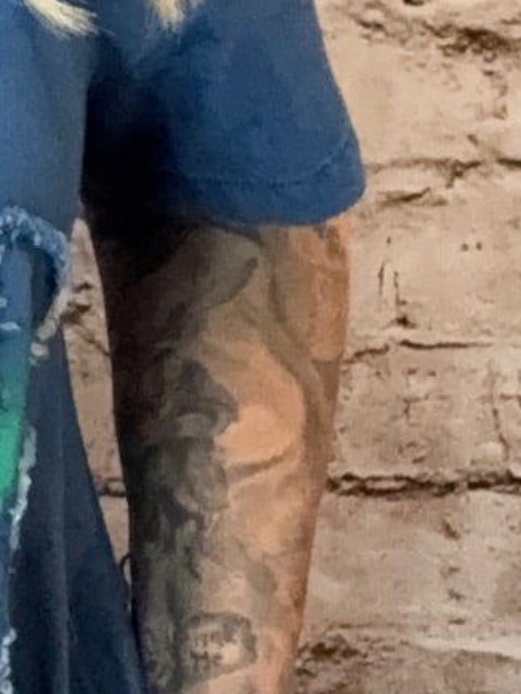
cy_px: 125
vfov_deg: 13.8
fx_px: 2848
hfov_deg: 9.9
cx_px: -396
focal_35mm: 142
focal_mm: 2.69
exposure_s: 1/33
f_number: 1.9
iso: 250
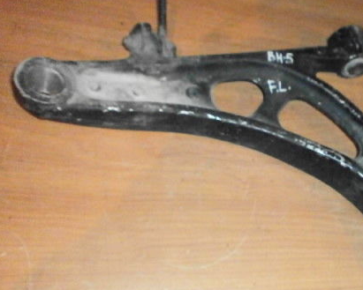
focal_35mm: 41
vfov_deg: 36.3
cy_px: 180
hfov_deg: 43.6
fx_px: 441
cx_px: 263
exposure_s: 1/30
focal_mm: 4.8
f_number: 2.9
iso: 1600
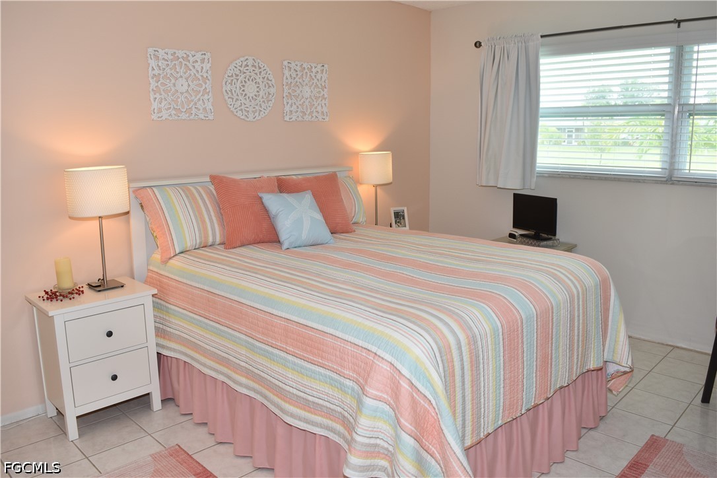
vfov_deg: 47.9
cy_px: 239
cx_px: 358
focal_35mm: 27
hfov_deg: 67.4
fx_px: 538
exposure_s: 1/125
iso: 360
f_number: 5.6
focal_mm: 18
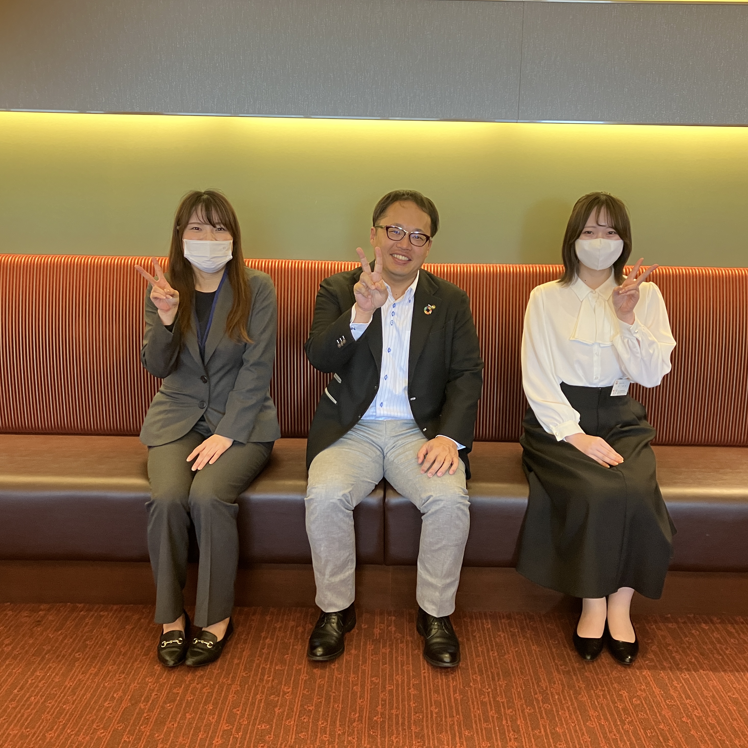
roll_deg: -0.3
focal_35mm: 34
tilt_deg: -12.8
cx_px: 396
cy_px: 368
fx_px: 831
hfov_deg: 48.4
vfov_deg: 48.4
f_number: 1.8
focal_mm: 3.99
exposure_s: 1/50
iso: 160
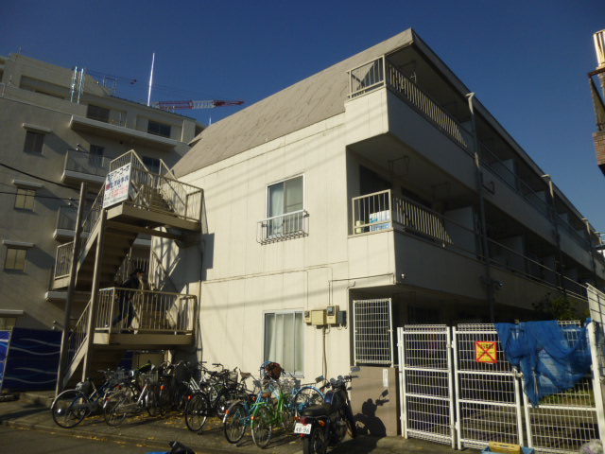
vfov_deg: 54.9
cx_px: 302
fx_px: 437
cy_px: 227
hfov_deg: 69.4
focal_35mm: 25
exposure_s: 1/400
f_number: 9
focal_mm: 4.5
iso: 100
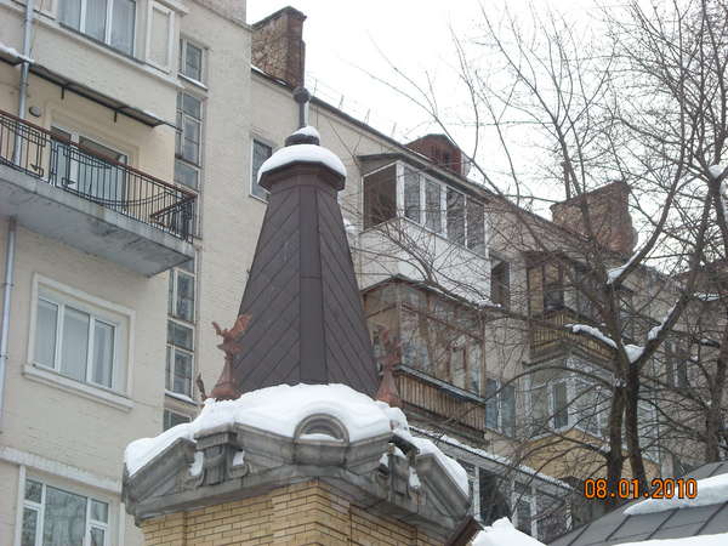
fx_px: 2208
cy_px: 273
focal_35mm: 105
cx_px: 364
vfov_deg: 14.1
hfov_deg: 18.7
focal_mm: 17.1
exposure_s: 1/154
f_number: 4.7
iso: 64
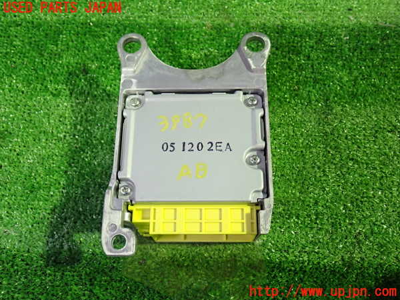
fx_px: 416
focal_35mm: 36
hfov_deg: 51.4
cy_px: 150
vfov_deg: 39.7
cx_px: 200
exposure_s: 1/40
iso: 800
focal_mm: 6.37
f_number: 2.5
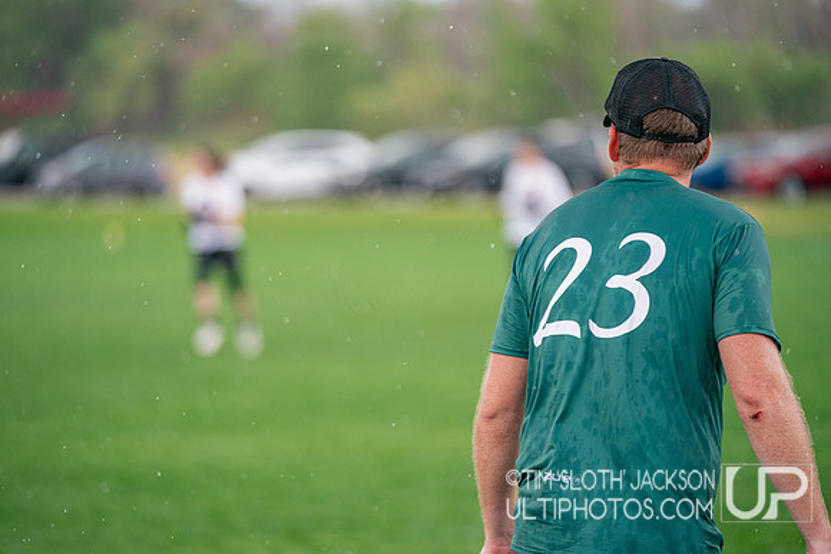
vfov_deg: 8.0
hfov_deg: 12.0
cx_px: 416
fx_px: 3948
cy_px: 277
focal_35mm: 171
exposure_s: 1/2500
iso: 640
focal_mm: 171
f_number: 2.8
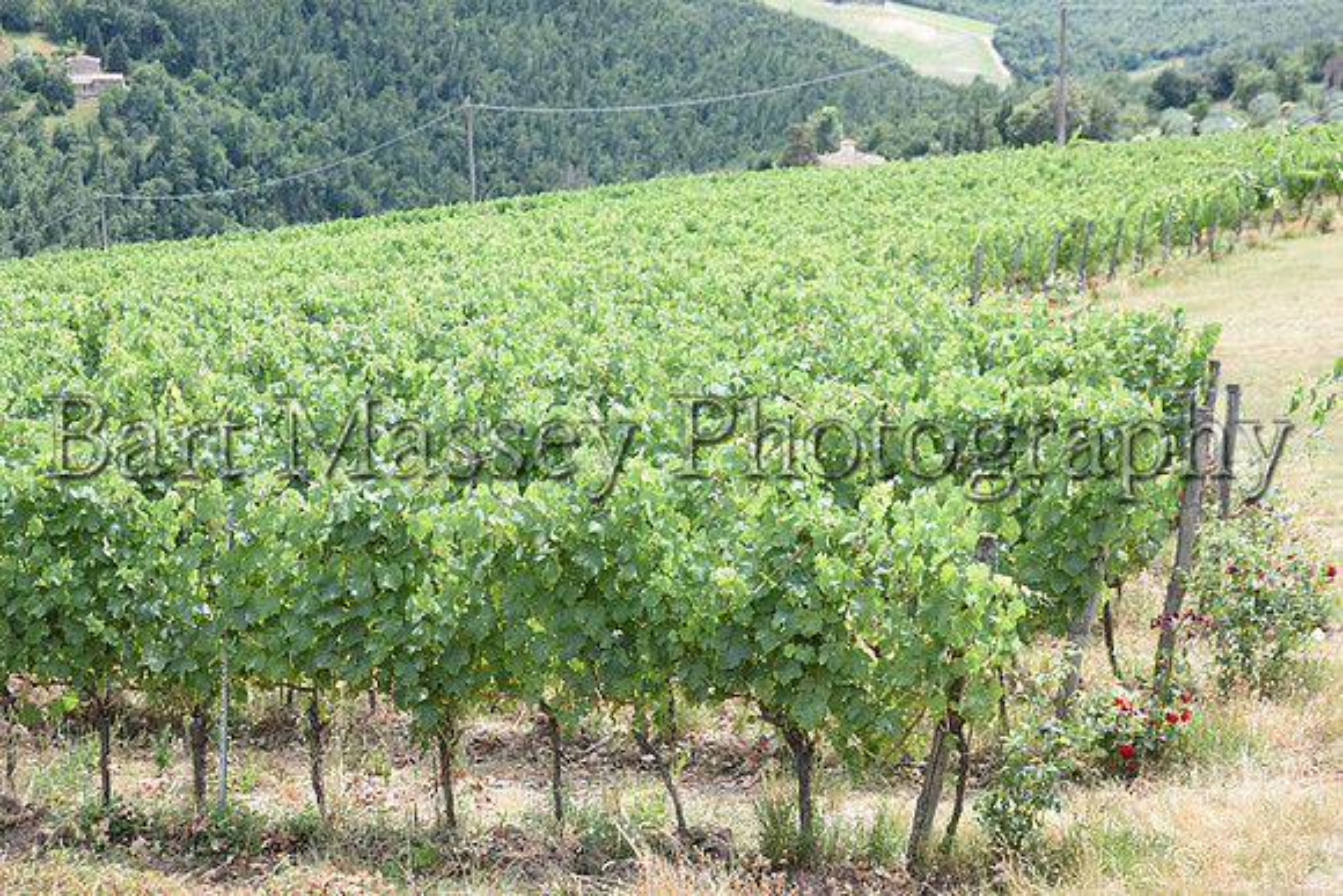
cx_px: 672
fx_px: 2798
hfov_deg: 27.0
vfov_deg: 18.2
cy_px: 448
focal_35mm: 75
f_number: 10
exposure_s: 1/250
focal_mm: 75
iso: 500
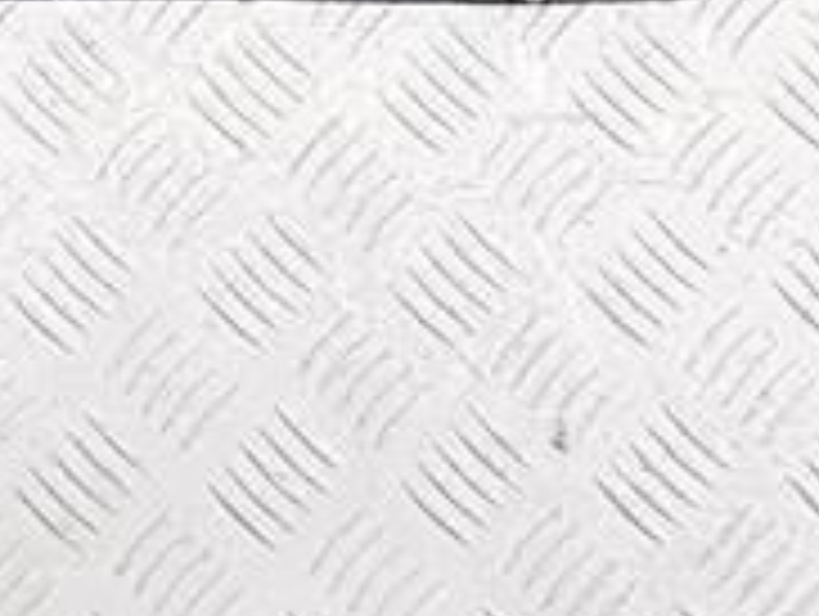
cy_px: -1007
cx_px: -806
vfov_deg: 8.9
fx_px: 3459
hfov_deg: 12.0
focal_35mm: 146
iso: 80
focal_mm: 4.2
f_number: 1.7
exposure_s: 1/100
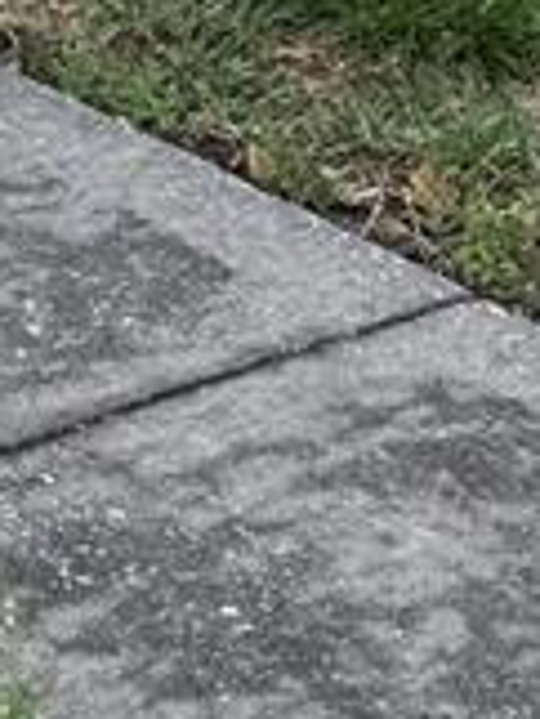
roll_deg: +0.8
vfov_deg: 9.4
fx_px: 3718
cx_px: -933
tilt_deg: -1.7
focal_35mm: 179
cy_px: -1219
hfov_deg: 7.5
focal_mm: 6.76
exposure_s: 1/1560
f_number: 1.78
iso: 80
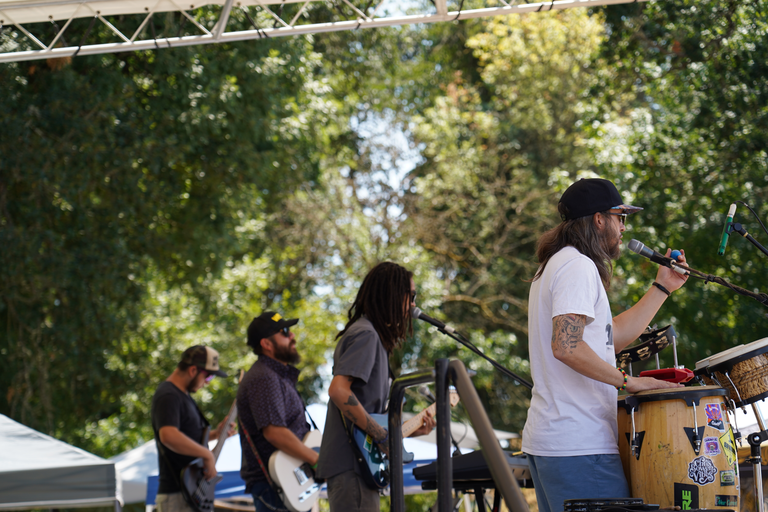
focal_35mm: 104
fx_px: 2218
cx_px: 384
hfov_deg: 19.6
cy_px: 256
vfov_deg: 13.2
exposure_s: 1/200
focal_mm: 104
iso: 100
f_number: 4.5
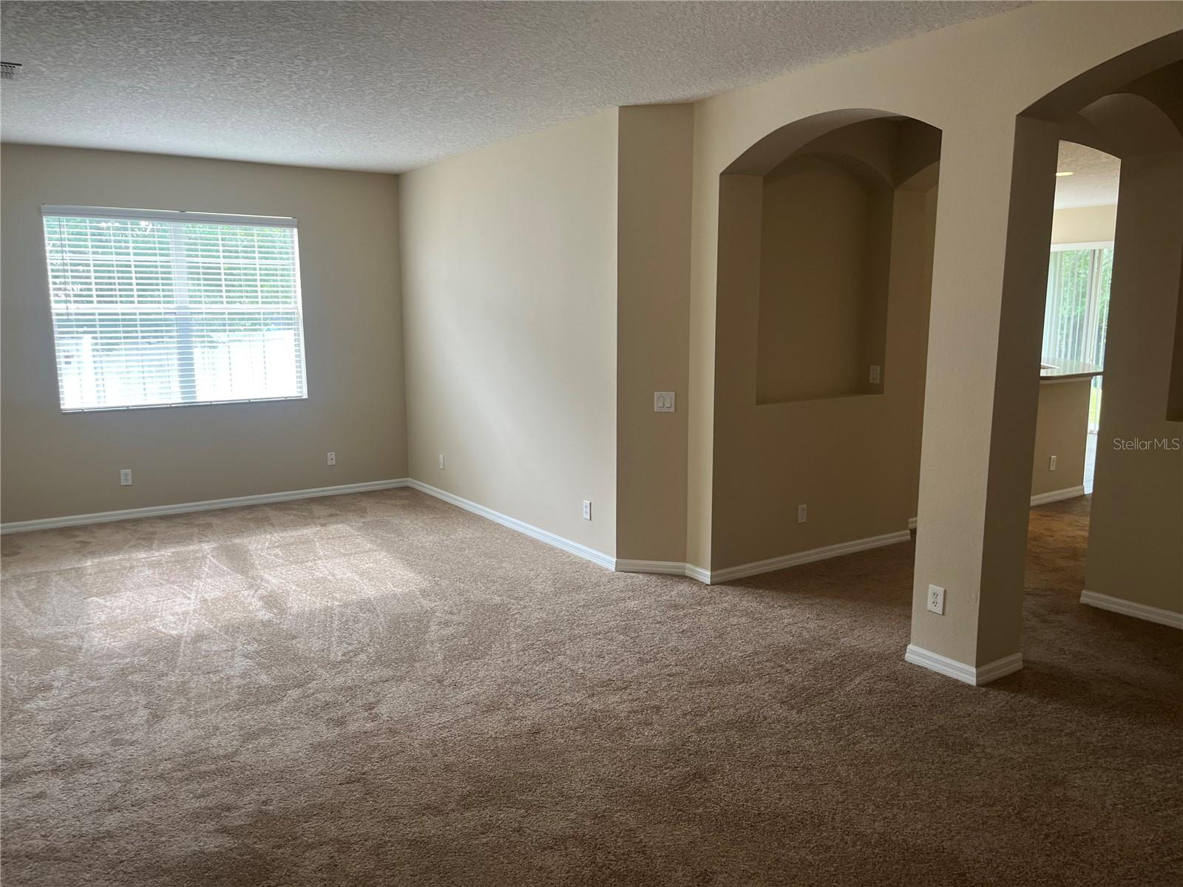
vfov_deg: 53.1
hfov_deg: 67.3
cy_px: 444
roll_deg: +0.5
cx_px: 592
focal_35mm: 26
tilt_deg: -9.1
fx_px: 889
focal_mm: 5.1
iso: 64
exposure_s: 1/60
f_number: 1.6
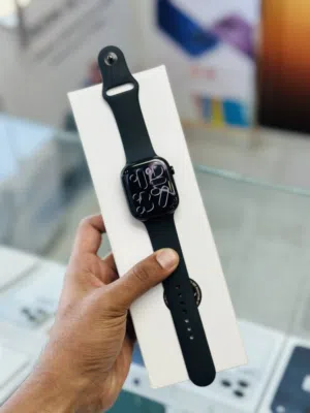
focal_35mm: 48
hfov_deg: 30.3
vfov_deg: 39.7
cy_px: 206
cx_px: 155
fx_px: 573
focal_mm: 6.86
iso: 80
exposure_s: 1/634
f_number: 1.78
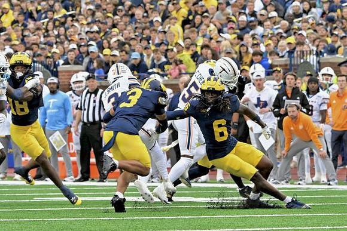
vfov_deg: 5.2
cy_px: 116
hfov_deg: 7.9
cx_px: 174
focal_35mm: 262
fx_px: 2526
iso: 2500
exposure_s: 1/1000
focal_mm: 175
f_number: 5
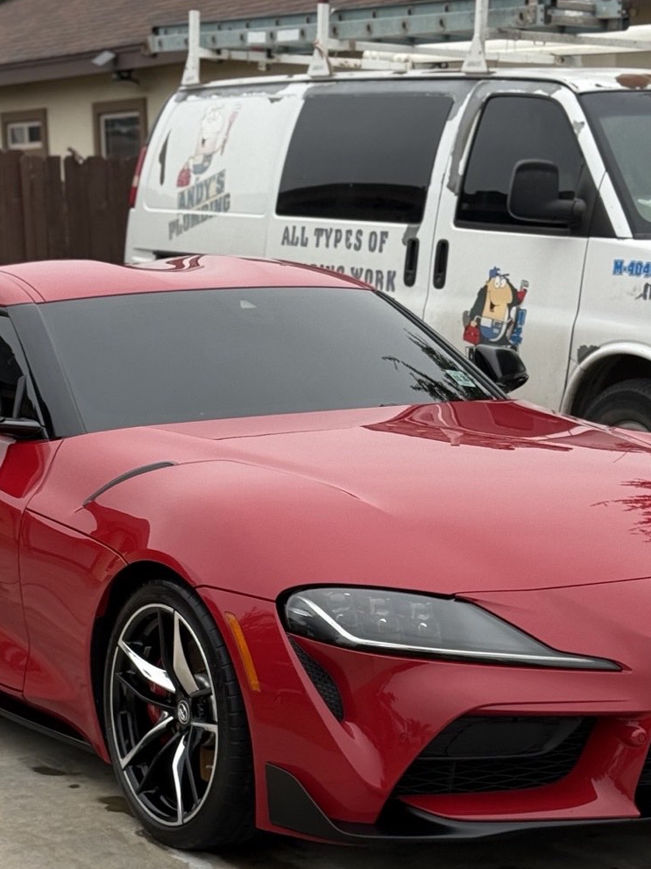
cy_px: 563
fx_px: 2332
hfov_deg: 15.9
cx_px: 315
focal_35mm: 93
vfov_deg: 21.0
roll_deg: +0.4
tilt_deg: -9.0
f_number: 1.78
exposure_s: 1/754
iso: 80
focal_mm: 6.76
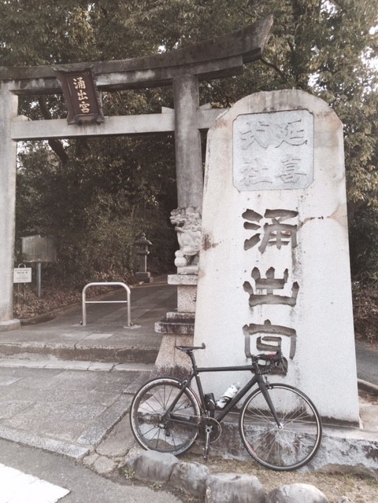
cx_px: 189
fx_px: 422
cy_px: 252
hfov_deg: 48.2
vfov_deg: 61.7
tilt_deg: +2.3
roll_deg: +1.3
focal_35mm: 29
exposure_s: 1/158
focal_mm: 4.15
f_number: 2.2
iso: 32
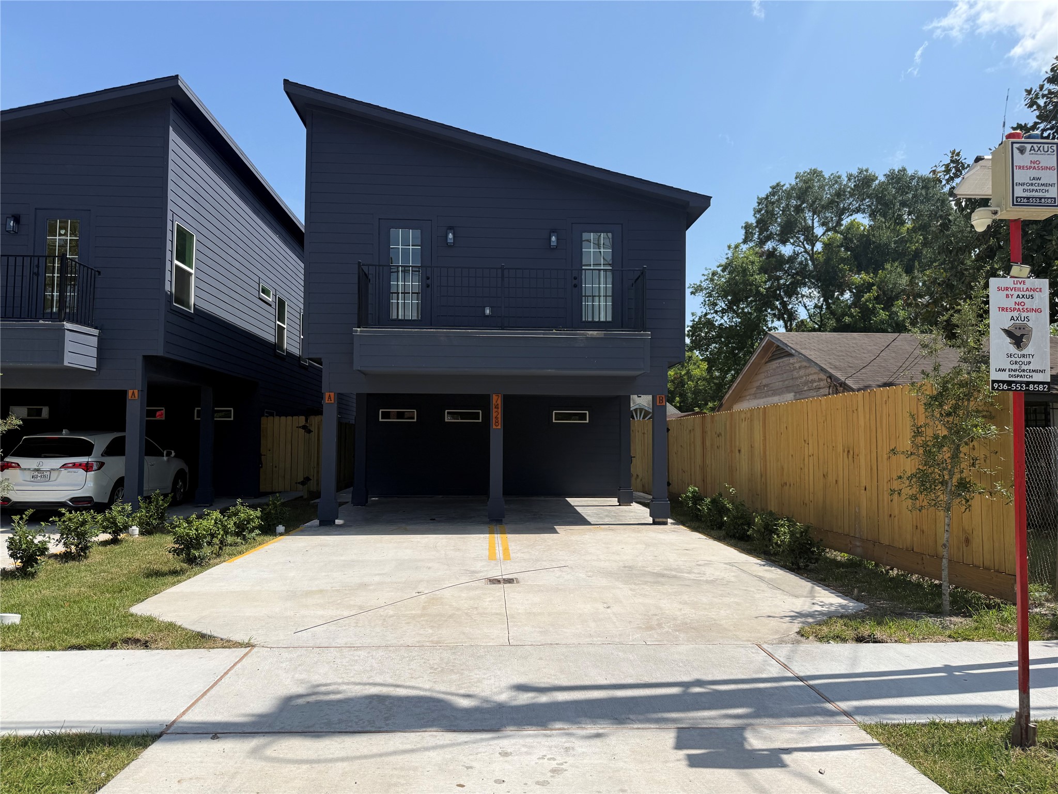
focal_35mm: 24
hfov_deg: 71.6
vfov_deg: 56.8
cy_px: 397
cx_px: 529
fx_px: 734
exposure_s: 1/5319
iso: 80
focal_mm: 6.76
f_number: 1.78
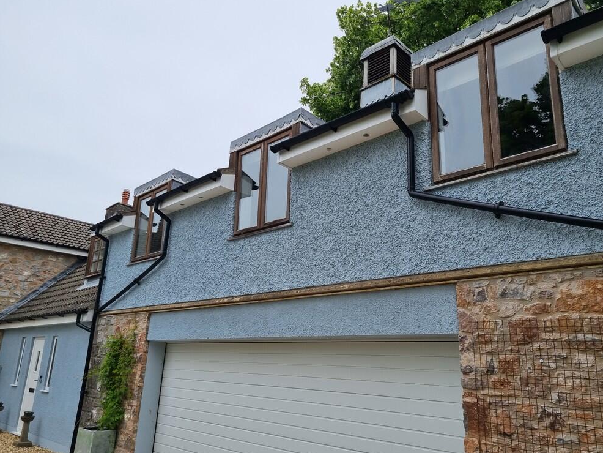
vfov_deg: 51.4
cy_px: 231
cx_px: 312
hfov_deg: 65.3
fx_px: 470
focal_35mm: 27
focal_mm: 5.4
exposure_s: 1/2664
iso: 50
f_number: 1.8
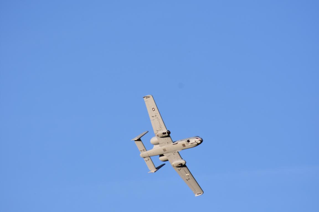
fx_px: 2791
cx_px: 160
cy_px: 106
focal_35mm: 315
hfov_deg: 6.5
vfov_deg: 4.4
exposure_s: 1/1600
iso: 400
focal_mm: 210
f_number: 7.1
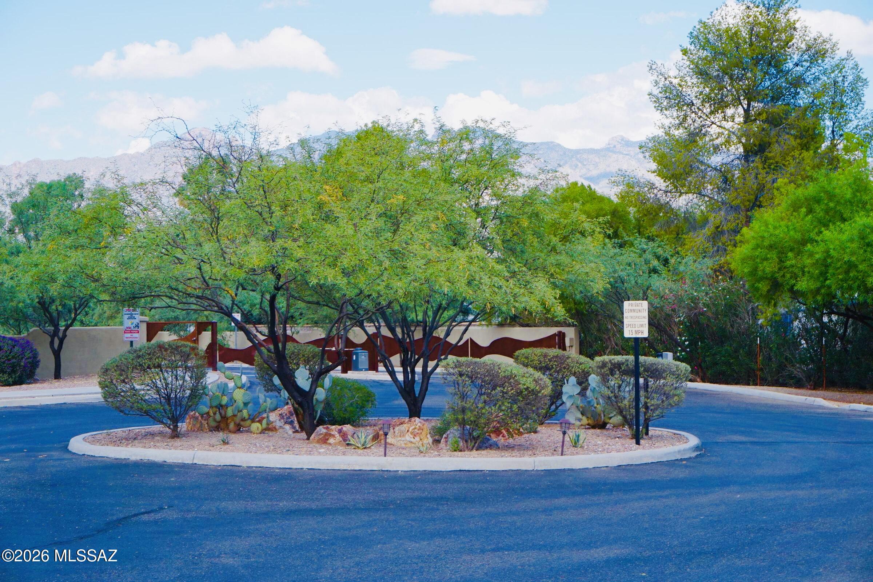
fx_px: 1528
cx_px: 436
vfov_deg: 21.6
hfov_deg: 31.9
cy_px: 291
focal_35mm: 63
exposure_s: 1/100
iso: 100
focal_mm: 42
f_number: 9
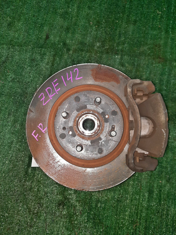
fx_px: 169
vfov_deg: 69.4
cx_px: 88
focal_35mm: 25
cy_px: 118
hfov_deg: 54.9
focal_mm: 4.6
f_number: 2
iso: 401
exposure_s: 1/33
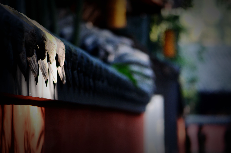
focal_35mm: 158
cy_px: 76
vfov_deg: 8.7
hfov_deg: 13.1
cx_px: 116
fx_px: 1008
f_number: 3.2
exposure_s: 1/160
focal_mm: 105
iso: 320
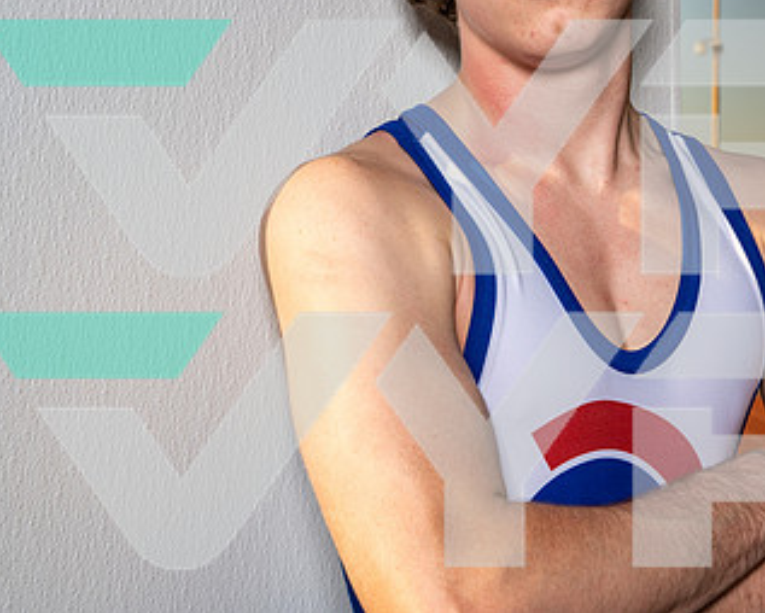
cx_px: 594
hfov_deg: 23.8
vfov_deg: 19.3
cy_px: 148
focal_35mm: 79
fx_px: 1790
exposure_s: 1/250
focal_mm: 46
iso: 200
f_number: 8
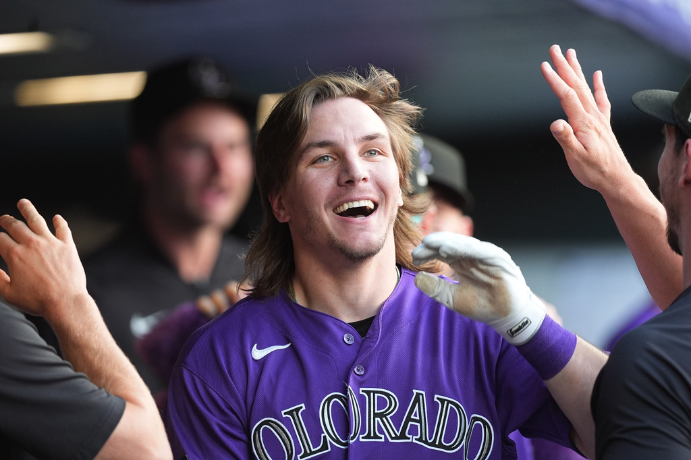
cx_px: 346
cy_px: 230
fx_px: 11512
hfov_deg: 3.4
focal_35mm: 600
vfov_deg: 2.3
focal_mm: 600
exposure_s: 1/640
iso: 2000
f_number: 4
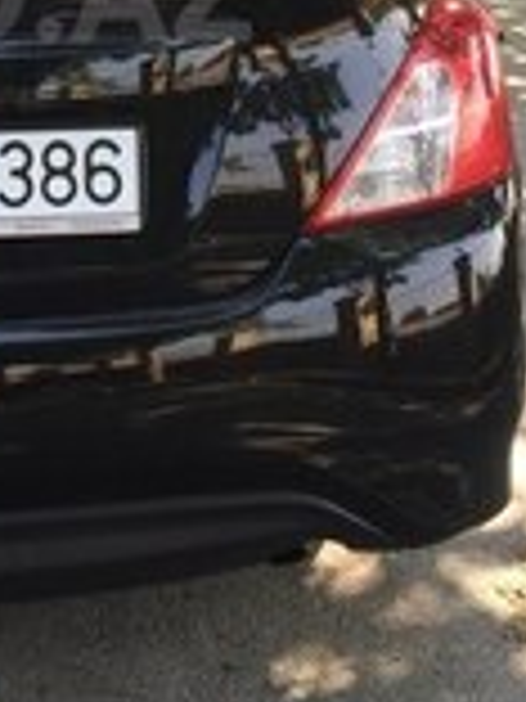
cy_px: -9
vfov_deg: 20.6
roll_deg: +0.2
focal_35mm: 92
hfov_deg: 15.5
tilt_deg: -12.7
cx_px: -94
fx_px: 1864
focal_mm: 4.15
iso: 32
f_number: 2.2
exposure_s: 1/116
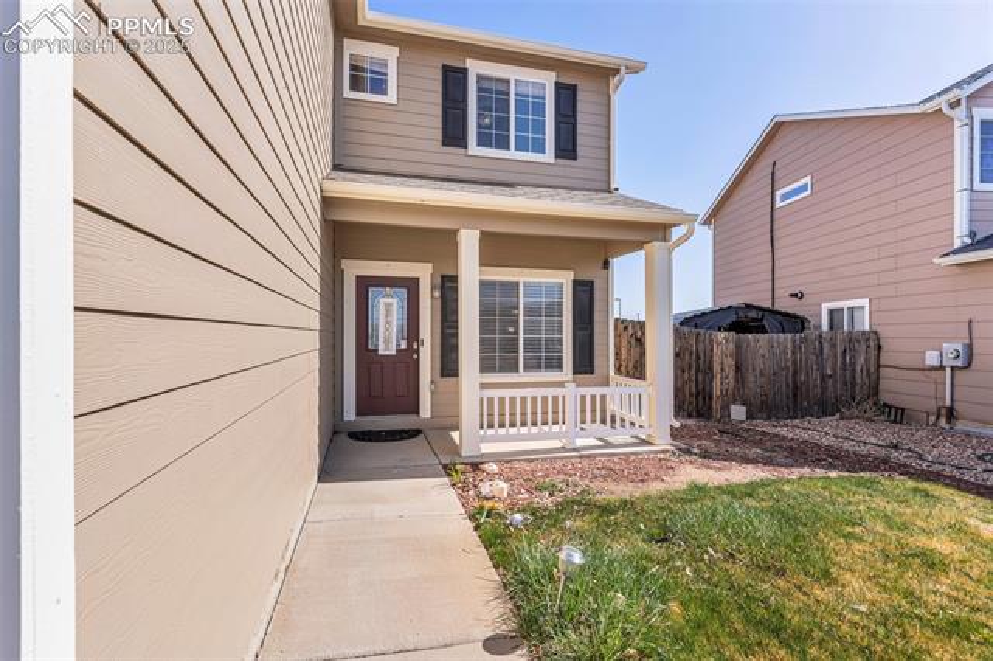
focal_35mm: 17
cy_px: 330
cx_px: 496
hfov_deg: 93.3
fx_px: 469
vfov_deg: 70.4
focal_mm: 17
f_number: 8
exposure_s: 1/500
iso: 200
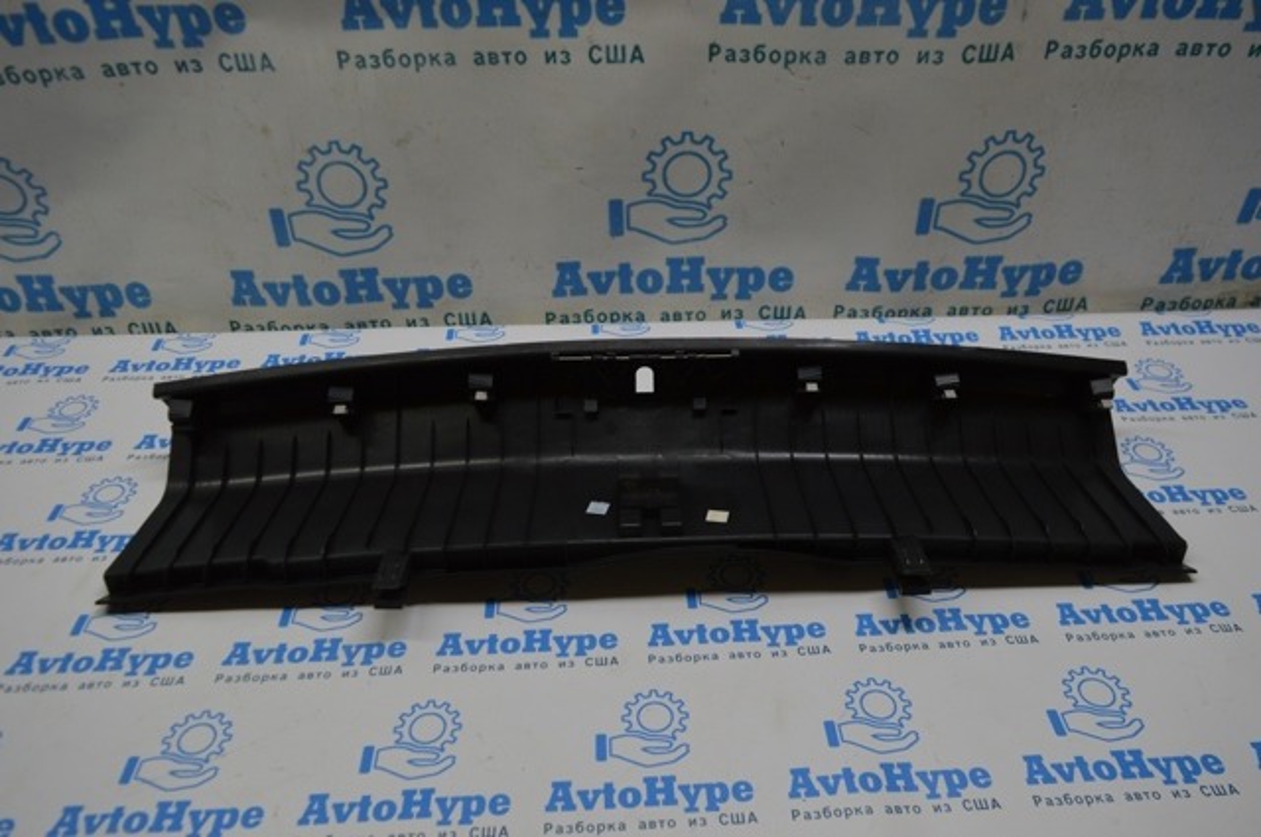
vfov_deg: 47.8
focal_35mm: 27
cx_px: 630
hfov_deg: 67.4
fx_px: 945
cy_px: 418
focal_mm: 18
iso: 400
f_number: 5
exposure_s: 1/100
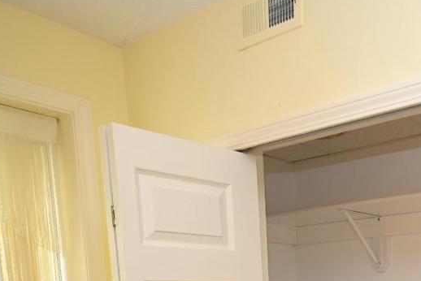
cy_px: 367
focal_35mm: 50
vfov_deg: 23.7
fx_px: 585
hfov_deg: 34.5
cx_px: 458
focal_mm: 18
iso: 640
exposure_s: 1/60
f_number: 5.6
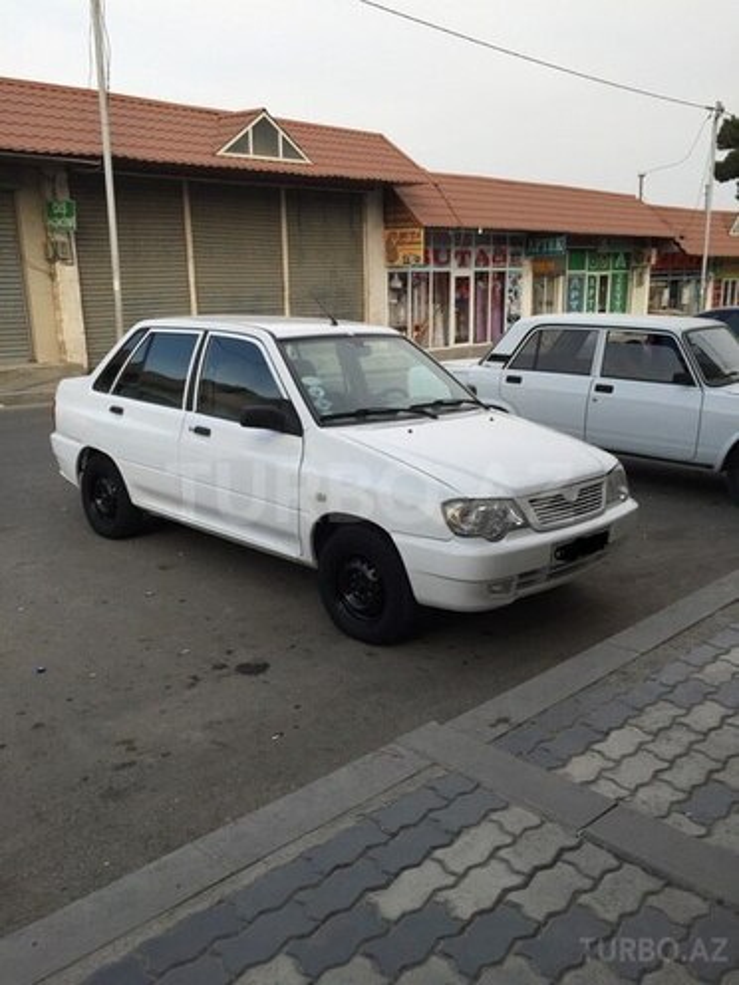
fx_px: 825
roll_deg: +0.9
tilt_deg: -14.4
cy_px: 492
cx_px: 370
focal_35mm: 29
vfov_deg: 61.7
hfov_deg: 48.2
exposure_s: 1/732
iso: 32
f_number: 2.2
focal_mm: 4.15
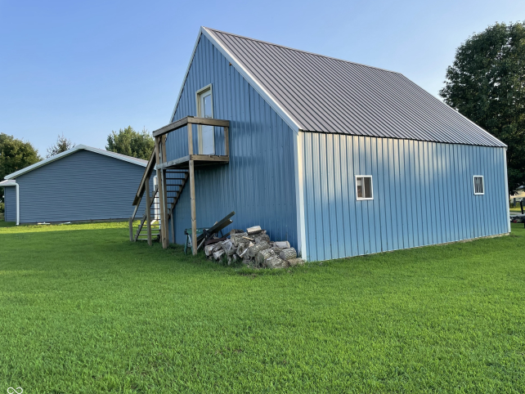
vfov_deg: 51.4
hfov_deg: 65.3
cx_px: 272
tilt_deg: +1.8
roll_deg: +2.0
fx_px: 410
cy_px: 199
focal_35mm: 27
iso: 32
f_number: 1.6
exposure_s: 1/917
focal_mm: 4.2
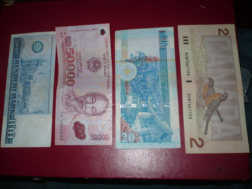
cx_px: 126
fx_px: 255
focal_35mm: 35
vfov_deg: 40.7
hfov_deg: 52.6
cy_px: 94
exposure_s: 1/30
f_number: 2.8
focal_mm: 5.8
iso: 100
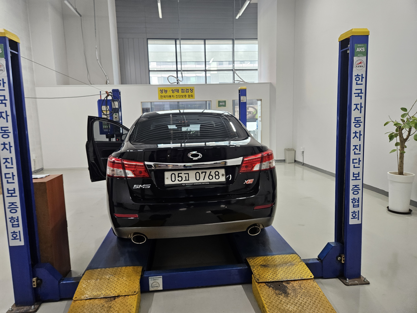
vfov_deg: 58.9
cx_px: 208
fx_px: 277
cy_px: 156
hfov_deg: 73.9
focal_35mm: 23
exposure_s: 1/120
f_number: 1.8
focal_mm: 5.4
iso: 320
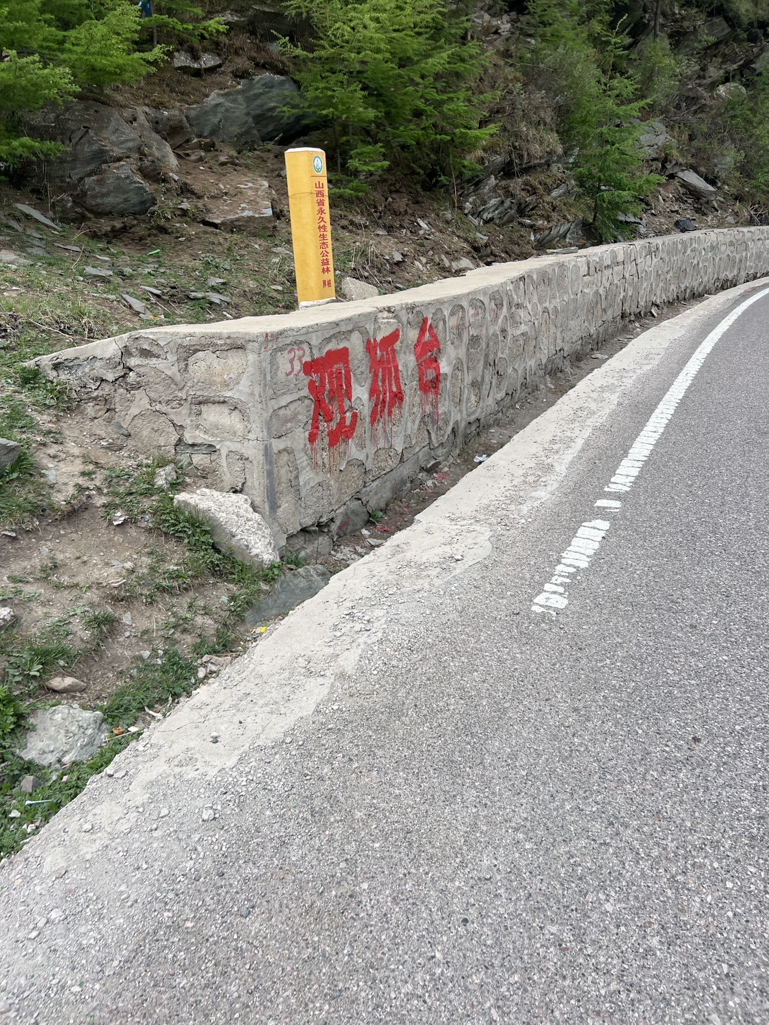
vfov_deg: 67.3
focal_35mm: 26
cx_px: 384
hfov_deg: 53.1
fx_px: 770
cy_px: 512
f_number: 1.5
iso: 50
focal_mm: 5.7
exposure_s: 1/1972
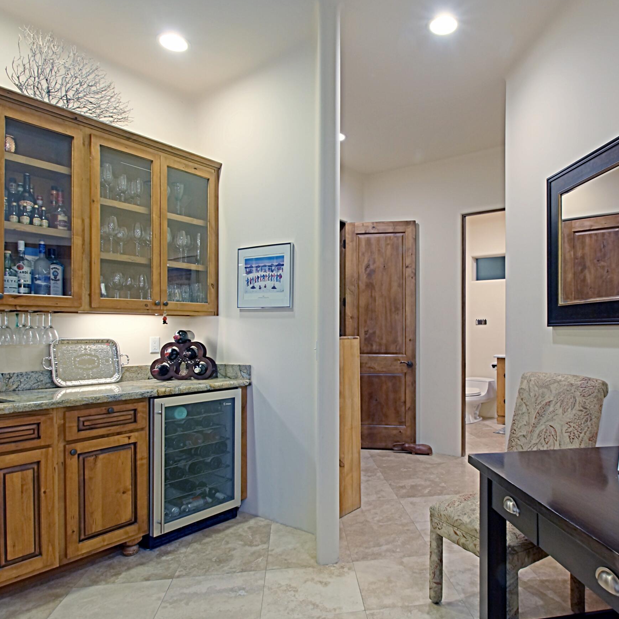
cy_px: 334
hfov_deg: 68.5
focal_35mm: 22
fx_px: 445
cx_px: 389
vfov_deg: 69.5
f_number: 13
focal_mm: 10
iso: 1600
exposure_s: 1/4
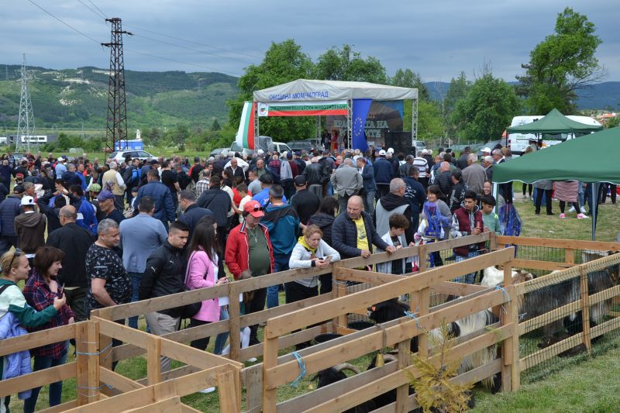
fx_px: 775
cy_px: 206
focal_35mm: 45
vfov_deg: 29.9
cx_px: 310
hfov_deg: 43.6
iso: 100
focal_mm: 30
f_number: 7.1
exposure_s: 1/200
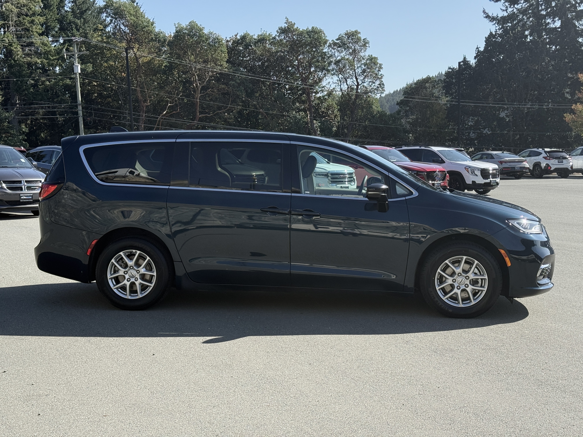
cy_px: 218
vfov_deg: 30.3
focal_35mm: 48
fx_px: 808
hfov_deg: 39.7
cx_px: 292
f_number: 1.78
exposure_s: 1/2577
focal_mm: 6.76
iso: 100
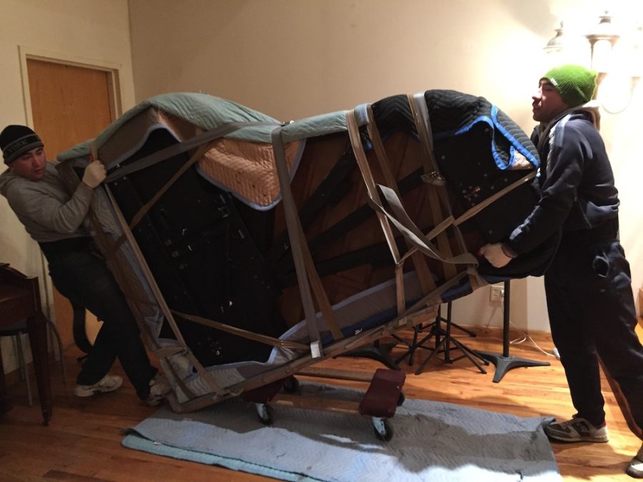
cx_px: 322
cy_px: 241
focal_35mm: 29
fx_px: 539
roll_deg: +0.9
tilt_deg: -8.2
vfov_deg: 48.2
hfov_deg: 61.7
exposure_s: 1/15
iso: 250
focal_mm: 4.15
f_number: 2.2
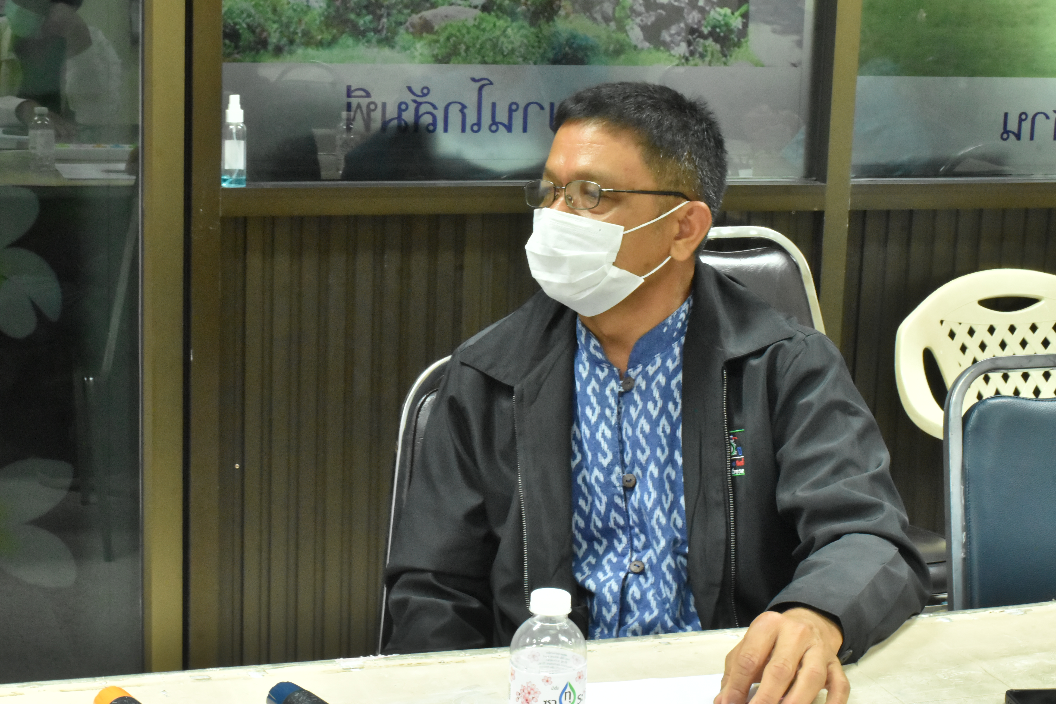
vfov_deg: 18.2
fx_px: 2200
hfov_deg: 27.0
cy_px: 352
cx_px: 528
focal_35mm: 75
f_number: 20
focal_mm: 50
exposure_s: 1/6
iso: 3200
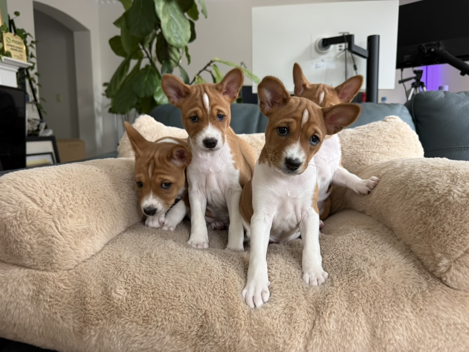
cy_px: 176
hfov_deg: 71.6
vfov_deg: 56.8
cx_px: 234
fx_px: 325
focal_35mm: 24
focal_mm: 6.76
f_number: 1.78
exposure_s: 1/121
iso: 125
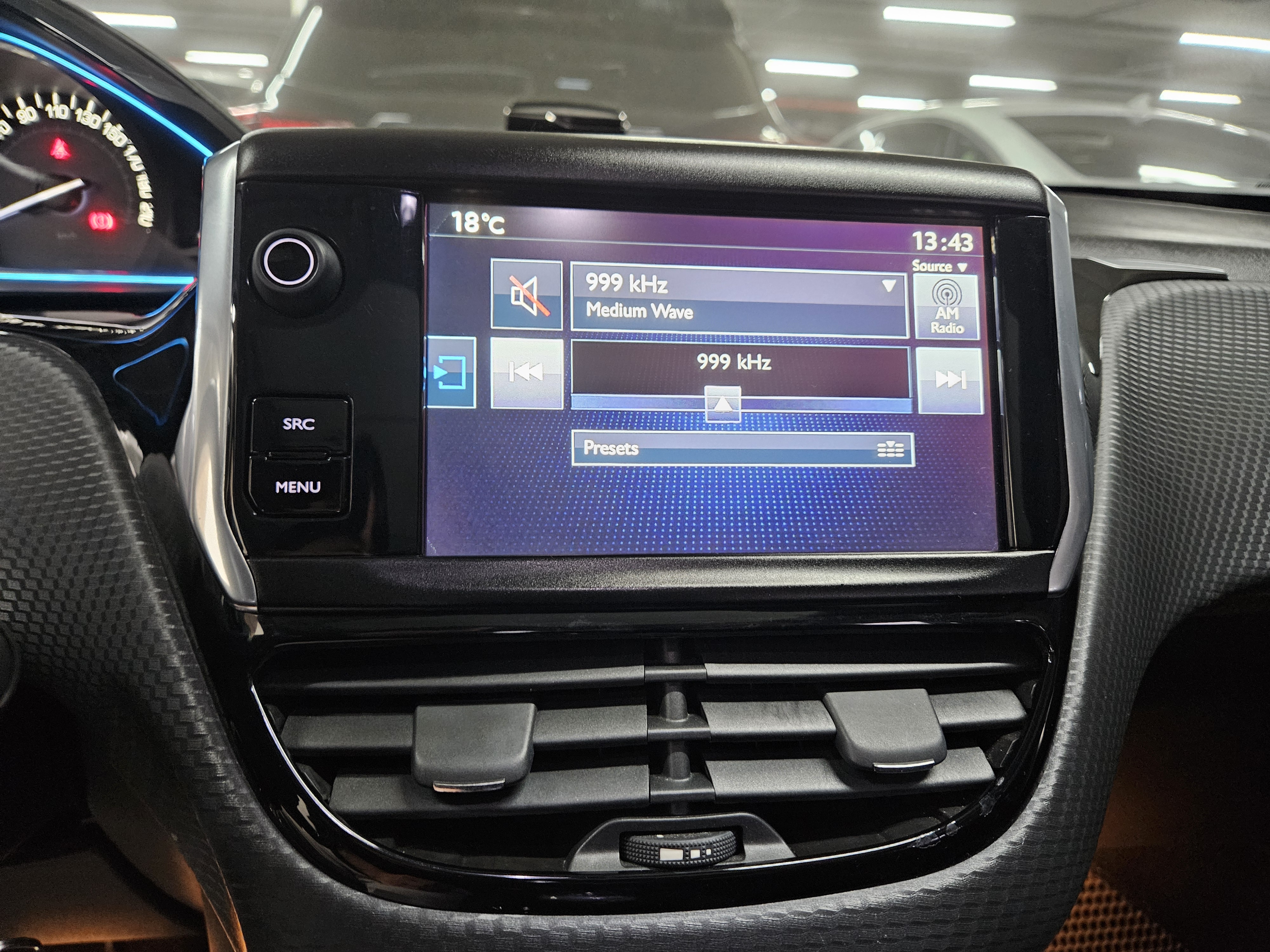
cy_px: 476
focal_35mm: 23
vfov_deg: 58.9
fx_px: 844
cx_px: 635
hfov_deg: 73.9
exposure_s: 1/50
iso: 640
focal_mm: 5.4
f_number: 1.8
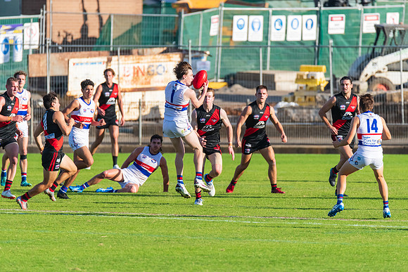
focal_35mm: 658
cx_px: 220
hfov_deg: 3.1
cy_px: 125
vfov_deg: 2.1
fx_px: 7457
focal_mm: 600
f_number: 6.3
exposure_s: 1/3200
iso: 1000
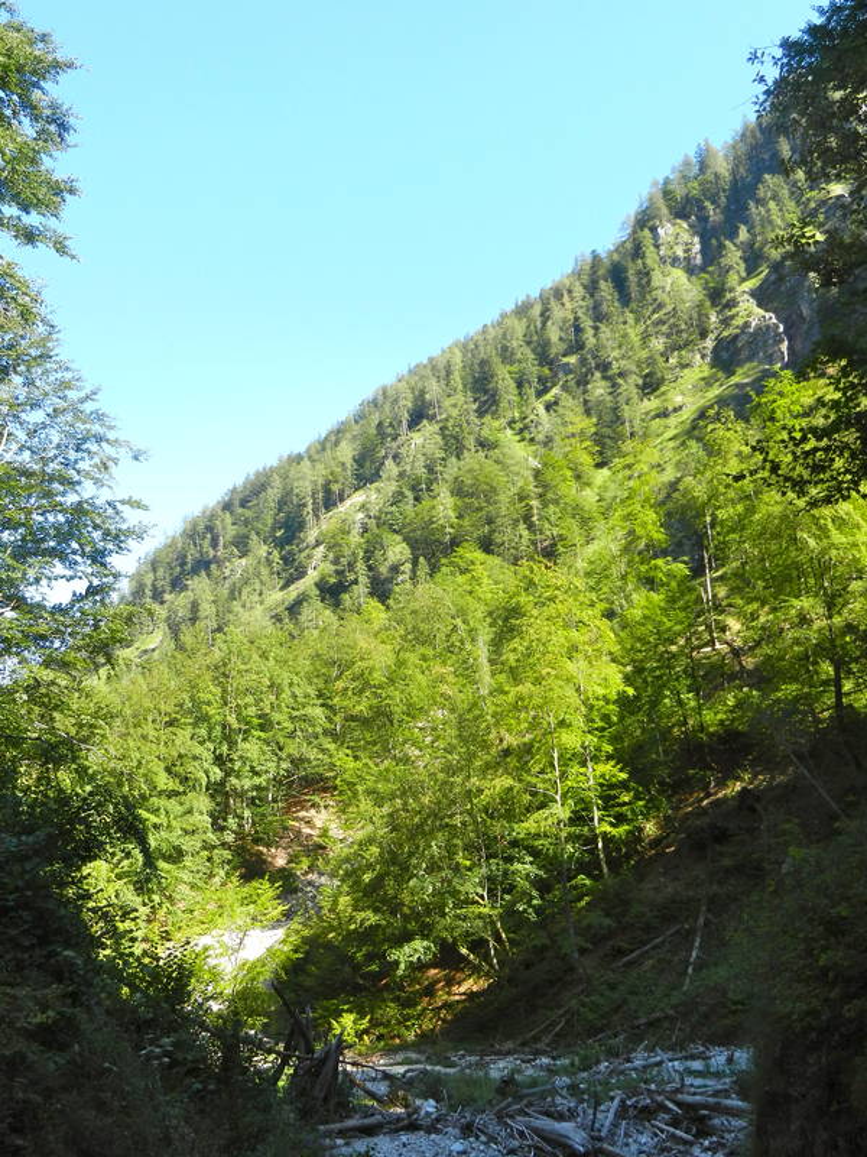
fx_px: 1102
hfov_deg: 42.9
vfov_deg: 55.4
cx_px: 434
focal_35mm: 33
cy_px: 578
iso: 160
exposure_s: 1/320
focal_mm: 5.9
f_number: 3.8
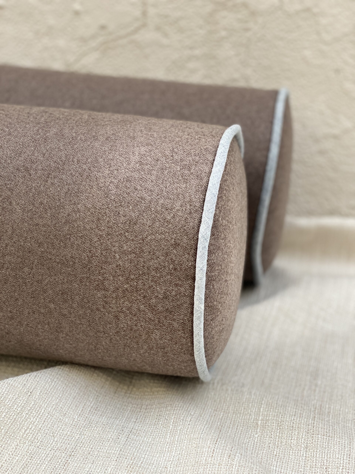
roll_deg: -3.5
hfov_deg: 28.0
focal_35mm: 52
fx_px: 711
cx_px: 178
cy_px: 237
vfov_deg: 36.8
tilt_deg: -17.9
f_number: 2
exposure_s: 1/122
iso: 100
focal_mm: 6
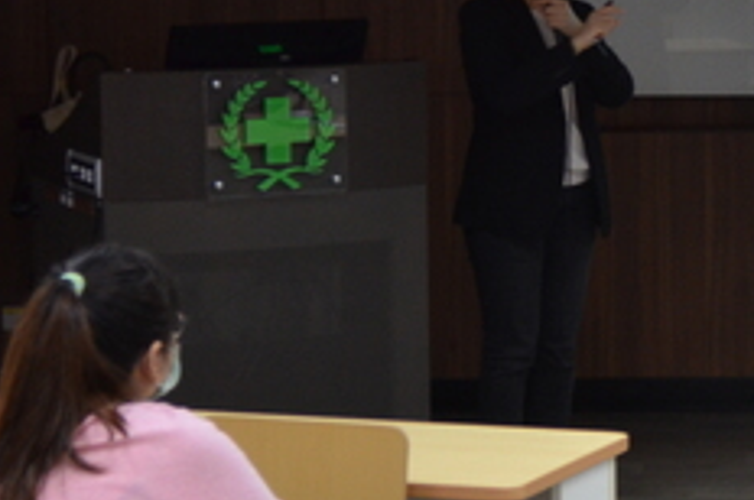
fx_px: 3974
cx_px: 1076
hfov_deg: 10.5
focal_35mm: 190
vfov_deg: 7.2
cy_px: 91
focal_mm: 42
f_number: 5.3
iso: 1000
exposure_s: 1/100
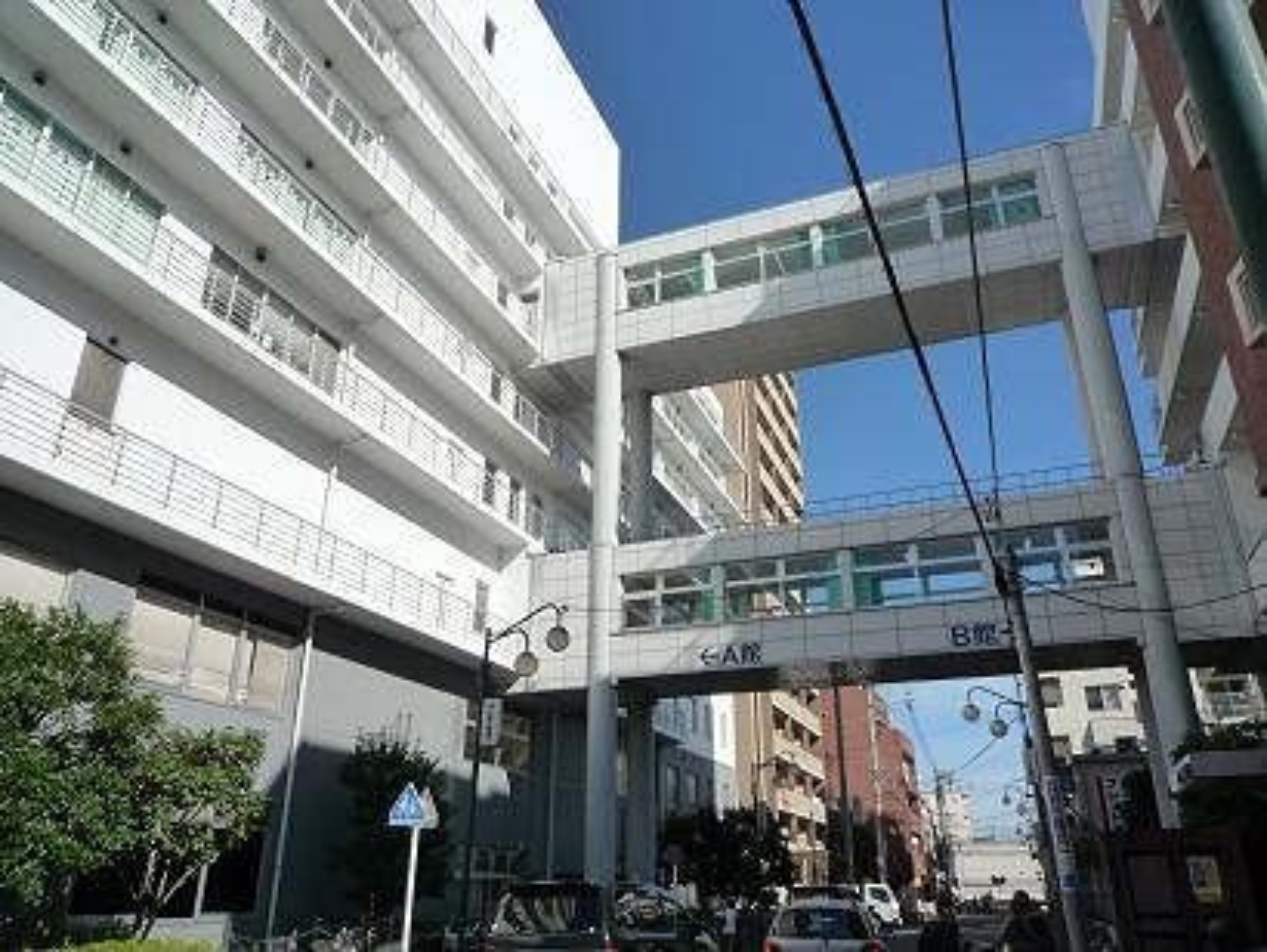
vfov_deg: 54.9
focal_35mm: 25
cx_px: 634
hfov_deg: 69.4
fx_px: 916
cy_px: 476
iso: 160
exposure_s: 1/800
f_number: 5
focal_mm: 4.4
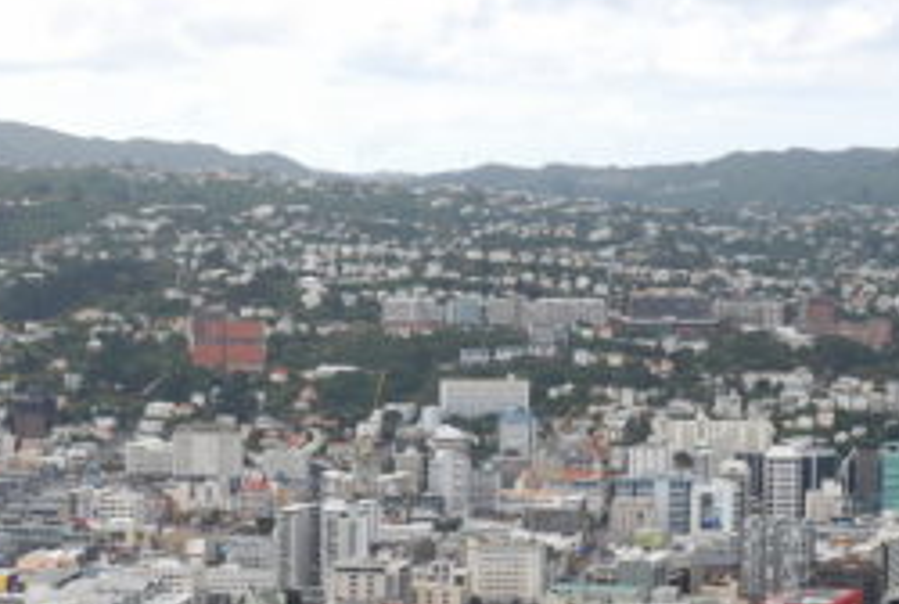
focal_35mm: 114
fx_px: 2854
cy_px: 545
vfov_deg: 12.0
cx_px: 439
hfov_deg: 17.9
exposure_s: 1/200
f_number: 7.1
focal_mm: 38
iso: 200
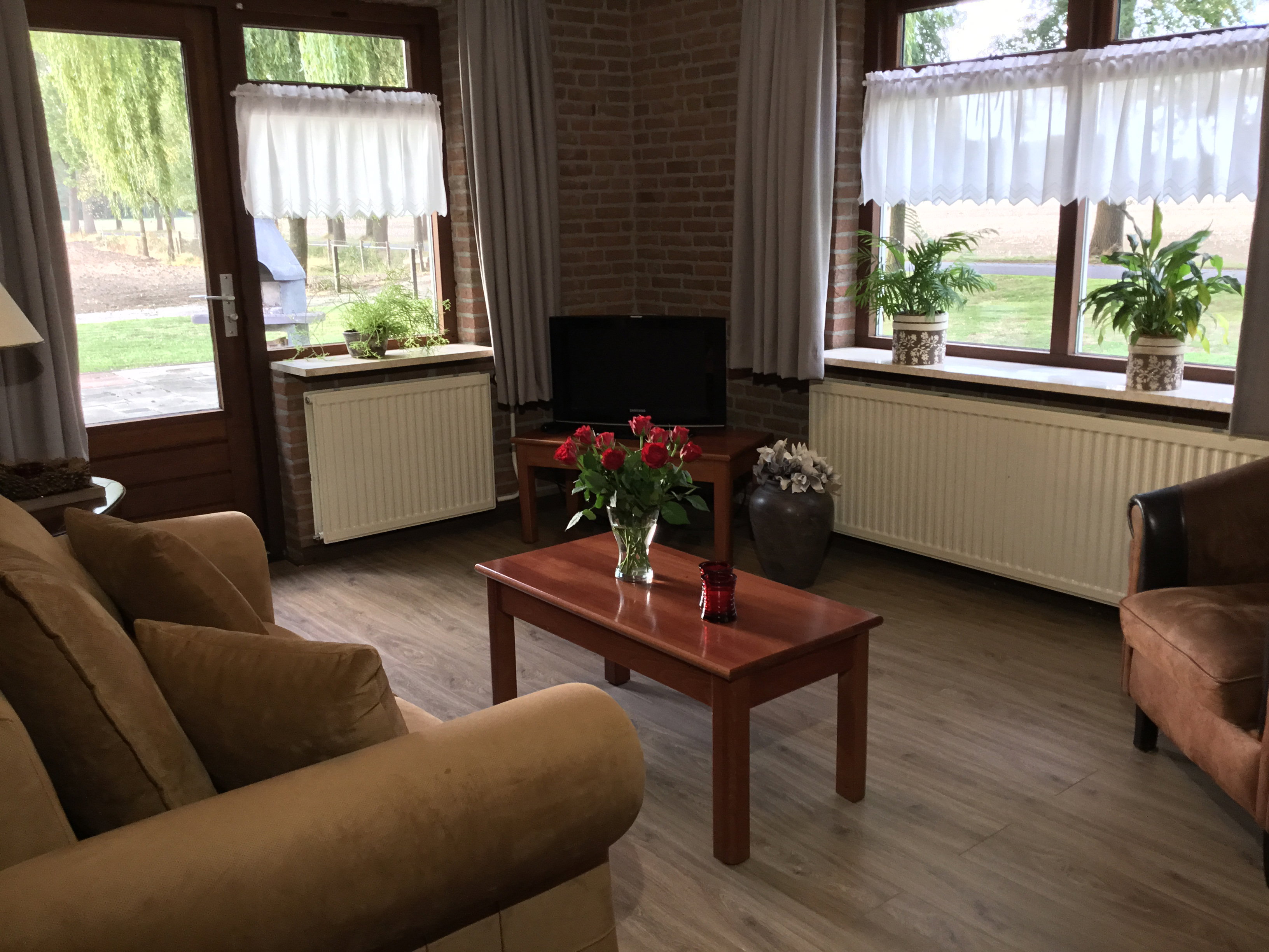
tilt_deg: -13.8
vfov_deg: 45.4
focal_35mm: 31
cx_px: 634
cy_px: 476
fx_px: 1136
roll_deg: +2.0
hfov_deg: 58.4
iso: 100
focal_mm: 3.3
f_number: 2.4
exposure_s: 1/33
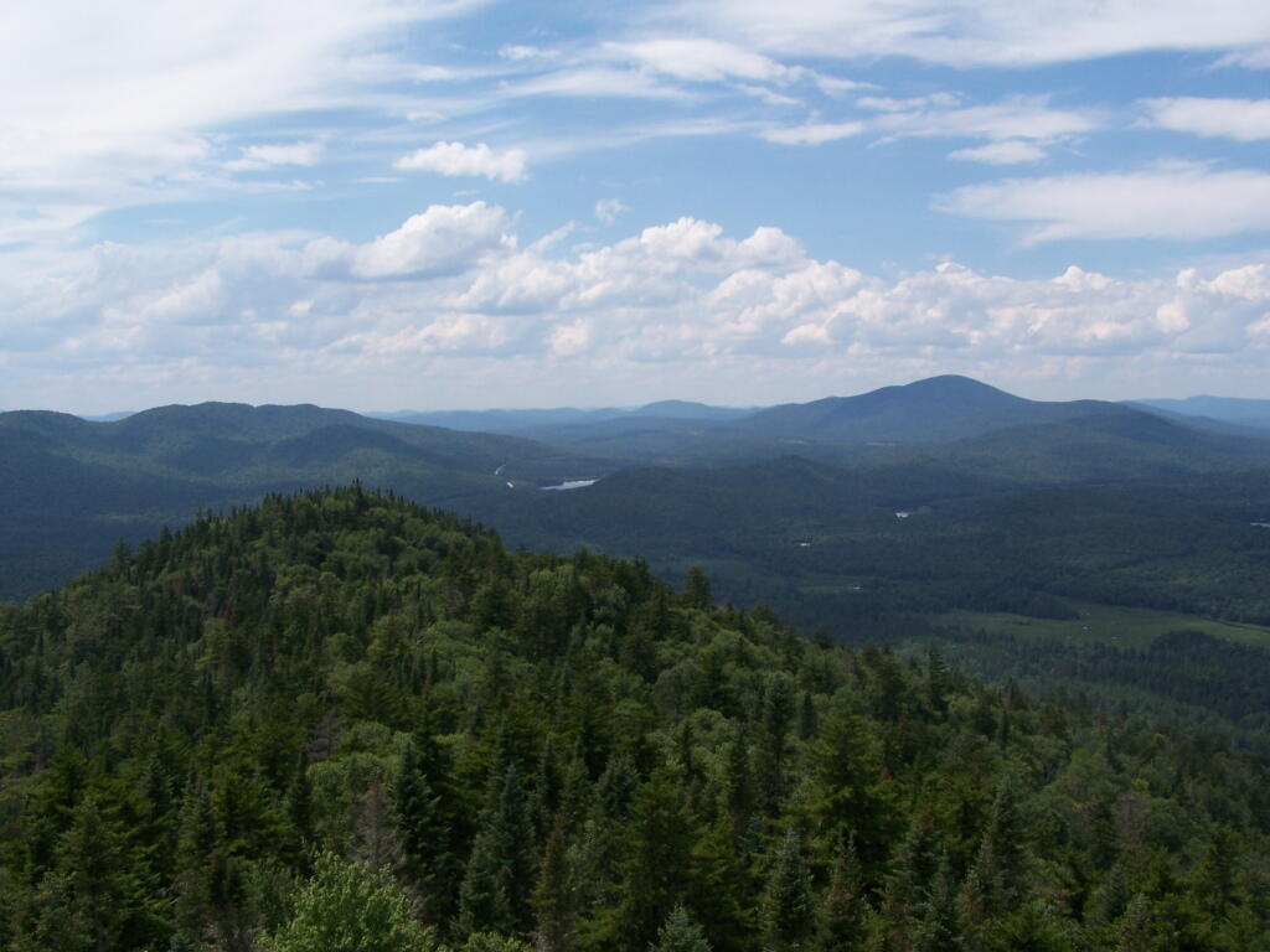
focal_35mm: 38
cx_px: 635
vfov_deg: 37.7
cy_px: 476
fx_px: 1394
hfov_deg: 49.0
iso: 80
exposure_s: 1/640
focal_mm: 6.3
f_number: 5.6
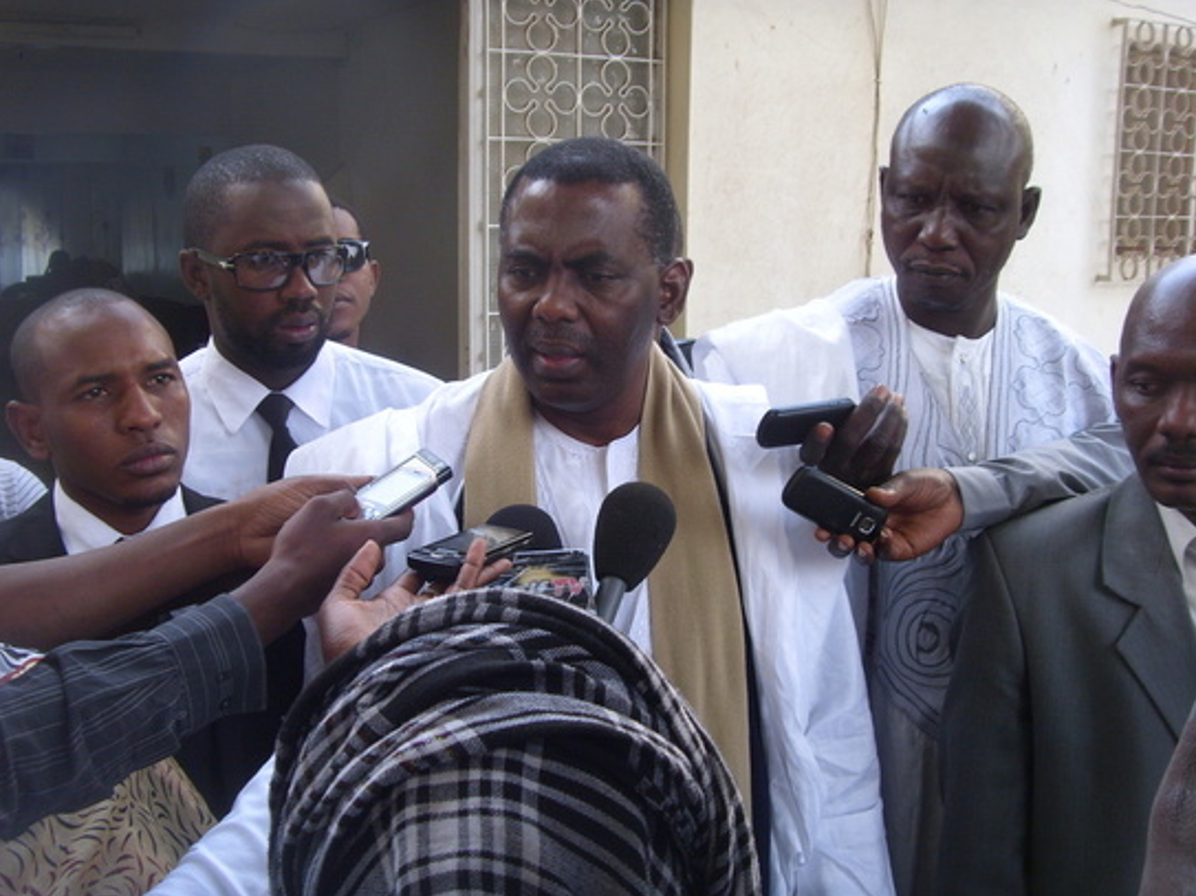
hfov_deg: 56.8
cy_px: 438
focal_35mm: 32
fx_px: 1105
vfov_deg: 44.1
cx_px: 584
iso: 50
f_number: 3.5
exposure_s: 1/49
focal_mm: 6.3
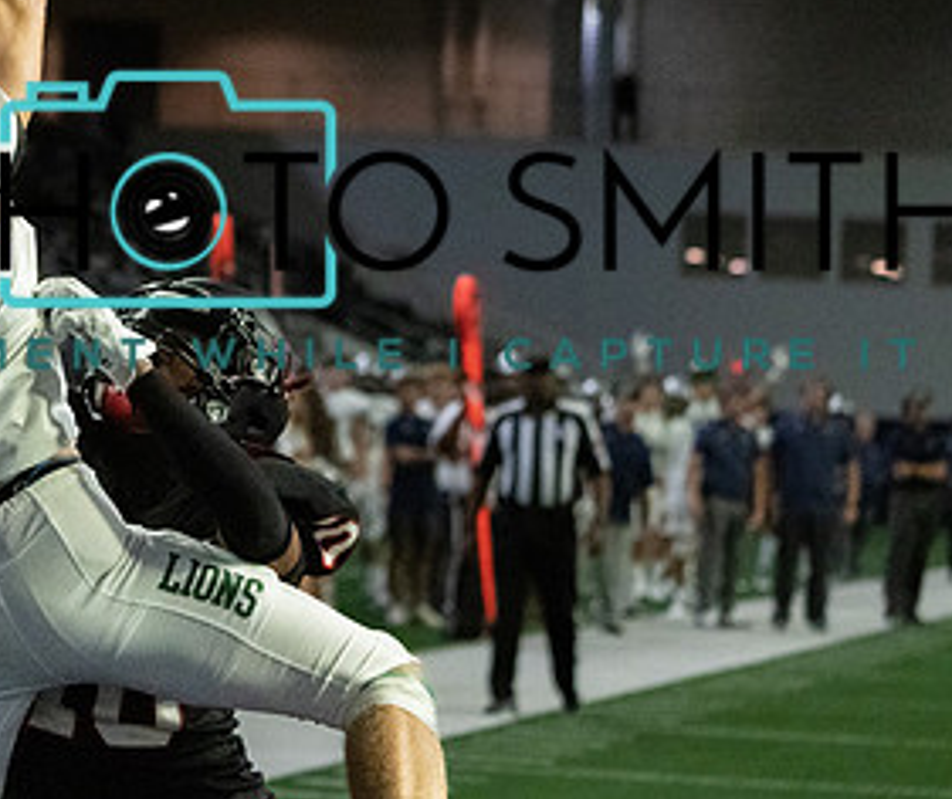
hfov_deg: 8.1
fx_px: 6637
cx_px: -152
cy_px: 228
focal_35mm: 231
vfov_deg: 6.9
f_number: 4.5
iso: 12800
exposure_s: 1/1250
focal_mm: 100
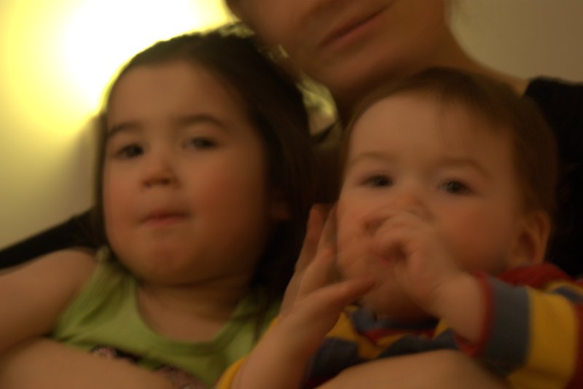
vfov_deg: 13.1
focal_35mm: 105
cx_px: 292
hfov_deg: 19.4
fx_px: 1701
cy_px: 194
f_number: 5.6
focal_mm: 70
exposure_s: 1/2.5
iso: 400
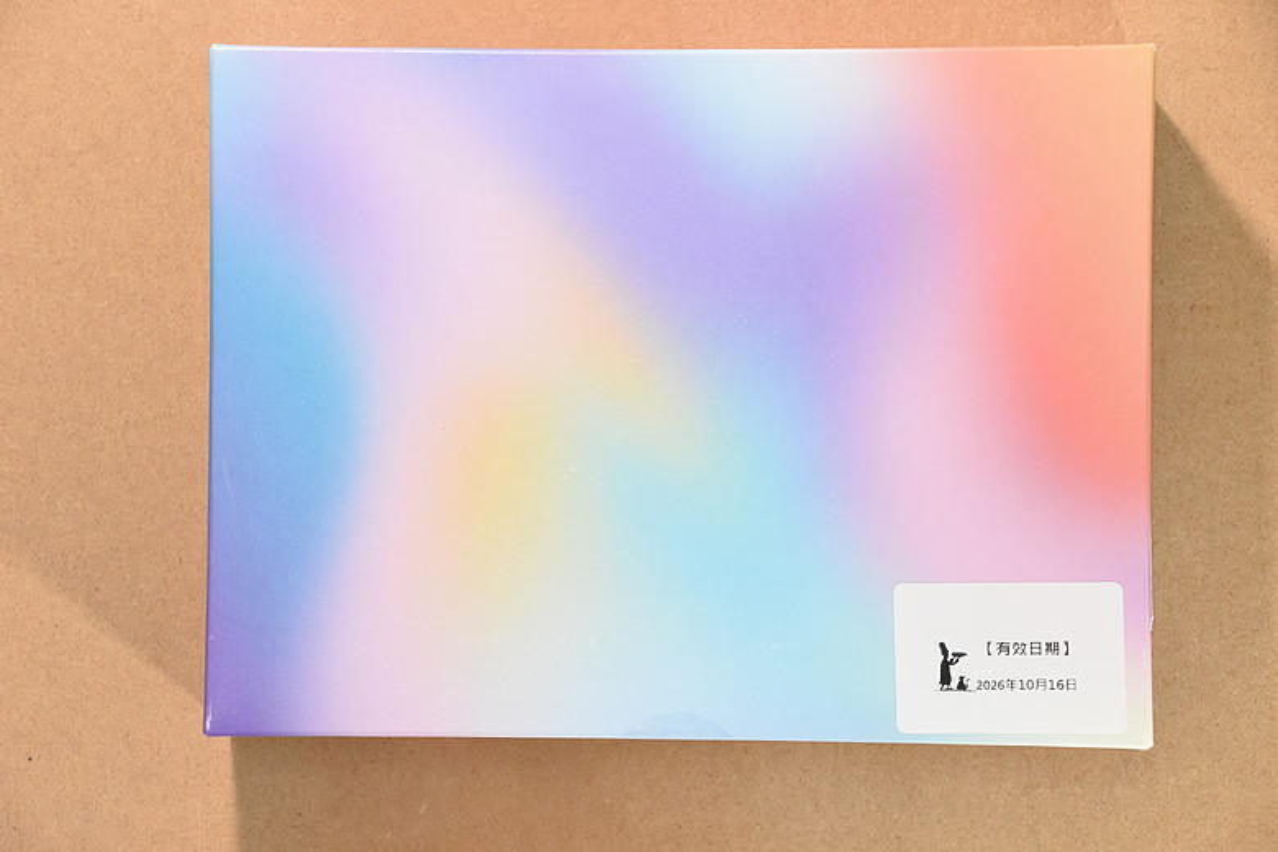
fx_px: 3301
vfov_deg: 14.7
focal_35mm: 93
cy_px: 426
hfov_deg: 21.9
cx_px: 639
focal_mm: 62
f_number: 6.3
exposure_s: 1/100
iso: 1600
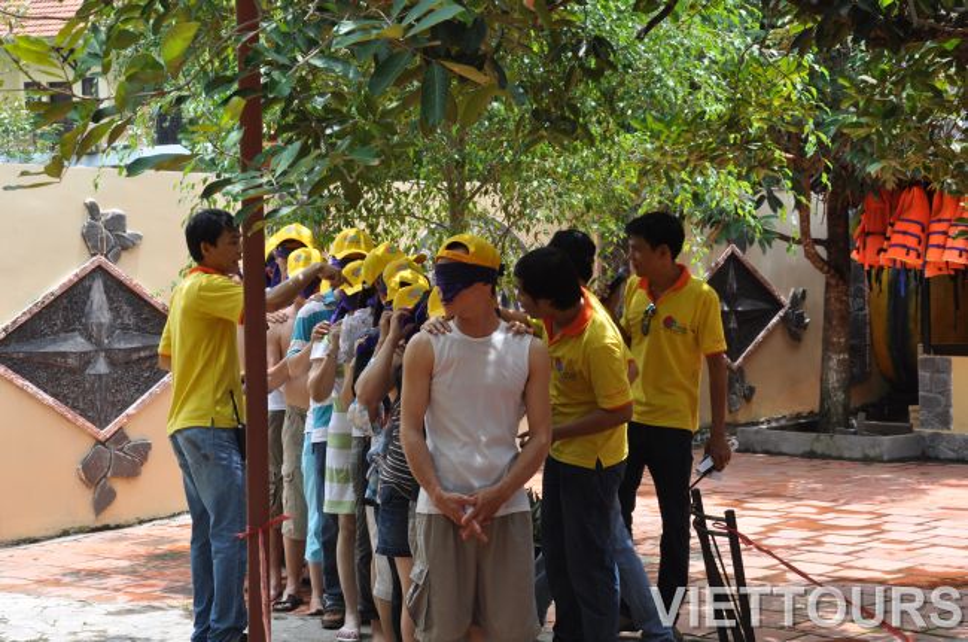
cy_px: 321
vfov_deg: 18.9
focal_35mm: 72
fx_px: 1933
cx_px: 484
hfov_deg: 28.1
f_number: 10
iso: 200
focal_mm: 48
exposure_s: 1/100
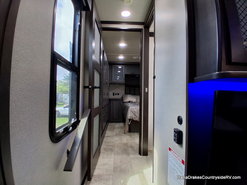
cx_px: 124
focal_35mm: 17
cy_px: 92
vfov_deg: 74.7
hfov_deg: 91.0
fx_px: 121
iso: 125
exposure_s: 1/60
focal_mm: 1.4
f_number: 2.2
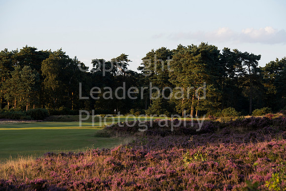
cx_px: 143
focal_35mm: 122
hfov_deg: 16.8
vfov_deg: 11.2
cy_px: 96
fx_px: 969
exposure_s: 1/125
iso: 200
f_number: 7.1
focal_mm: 122
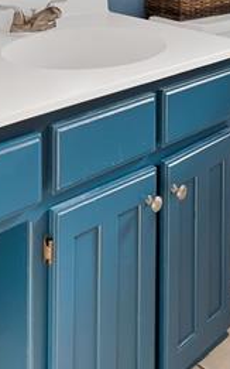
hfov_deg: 26.6
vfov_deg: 32.6
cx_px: 69
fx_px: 482
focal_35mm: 48
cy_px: -98
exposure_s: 1/13
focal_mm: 12
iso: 640
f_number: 9
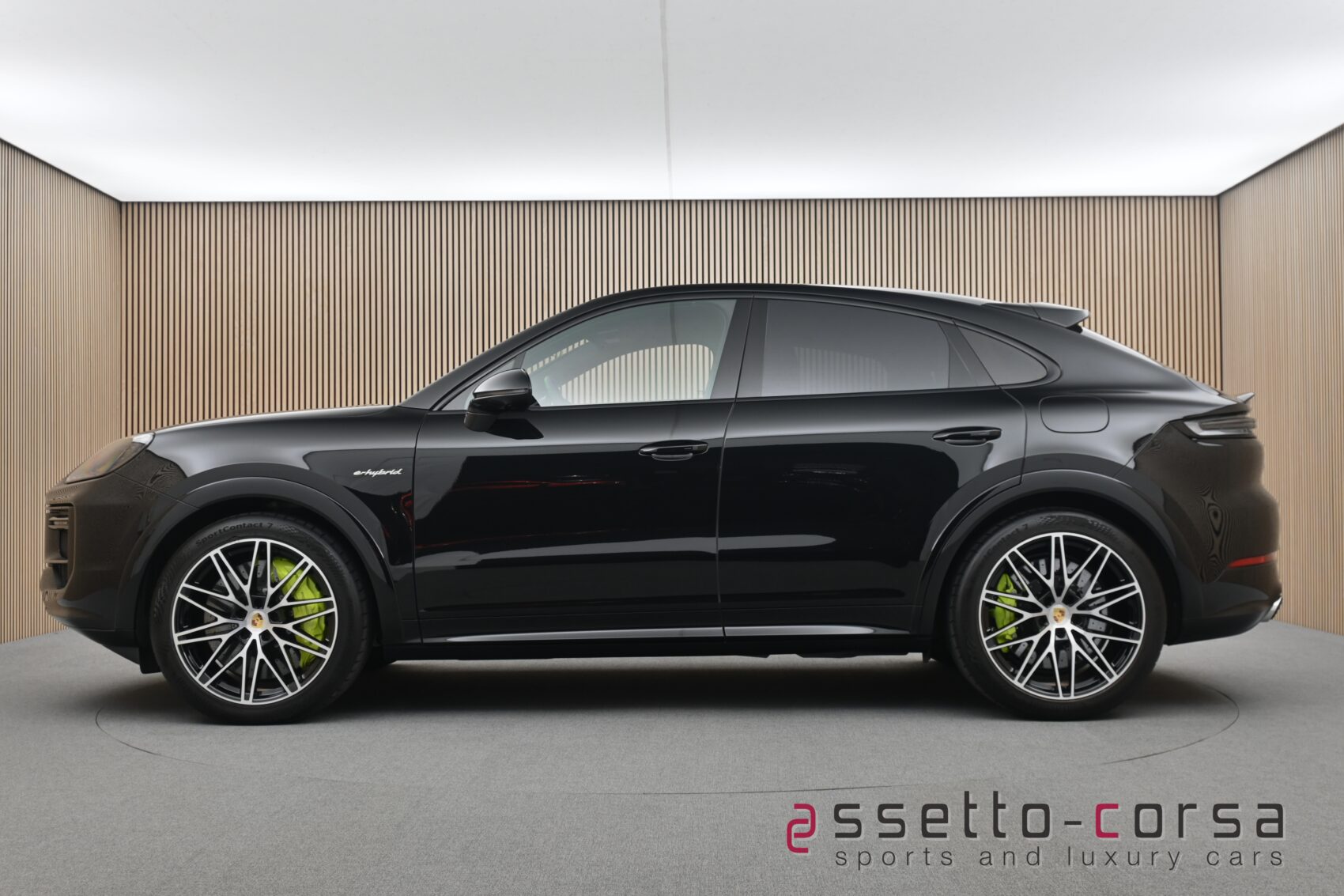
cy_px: 448
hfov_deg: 48.7
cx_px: 672
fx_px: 1484
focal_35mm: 40
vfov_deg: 33.6
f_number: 4.5
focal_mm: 26.5
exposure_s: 1/40
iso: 450
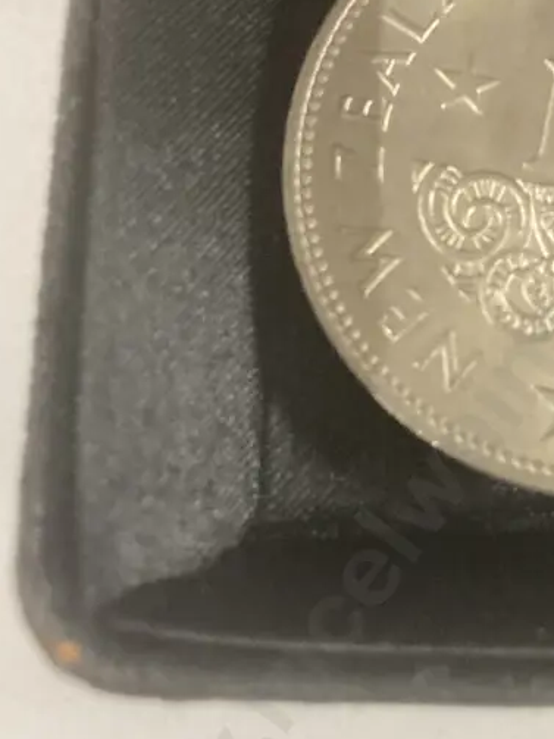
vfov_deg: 33.8
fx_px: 1217
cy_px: 341
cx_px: 547
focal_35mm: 57
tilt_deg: -78.0
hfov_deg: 24.5
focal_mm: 3.99
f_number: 1.8
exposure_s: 1/33
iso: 320
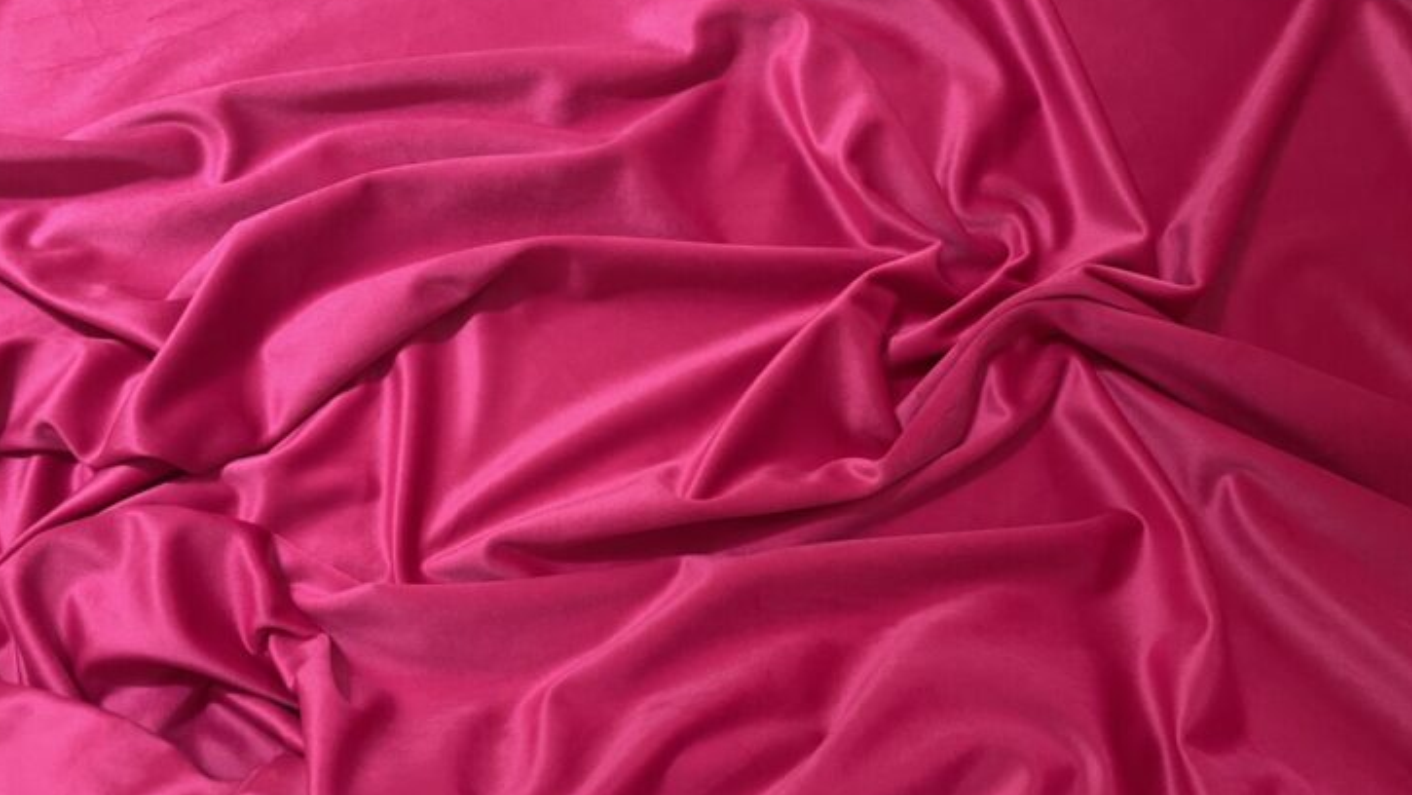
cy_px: 470
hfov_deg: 64.3
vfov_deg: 38.8
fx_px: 1123
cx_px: 707
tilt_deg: -73.8
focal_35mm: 30
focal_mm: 4.2
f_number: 1.6
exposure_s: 1/50
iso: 250
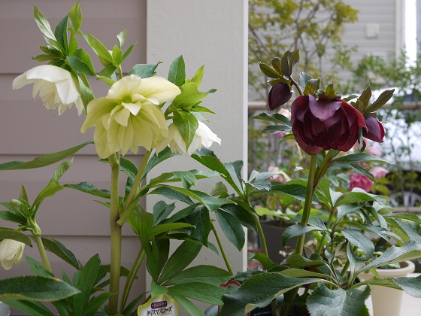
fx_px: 486
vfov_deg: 36.0
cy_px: 158
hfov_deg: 46.8
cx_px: 210
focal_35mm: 40
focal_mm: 20
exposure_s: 1/100
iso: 100
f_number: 5
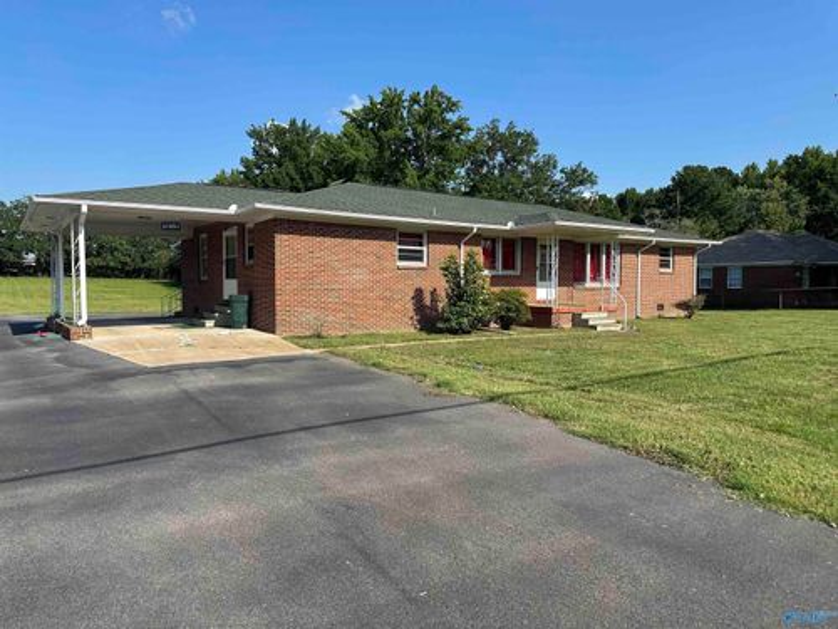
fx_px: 581
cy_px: 314
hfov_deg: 71.6
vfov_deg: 56.8
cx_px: 419
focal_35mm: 24
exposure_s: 1/3717
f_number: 1.78
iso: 80
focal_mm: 6.86
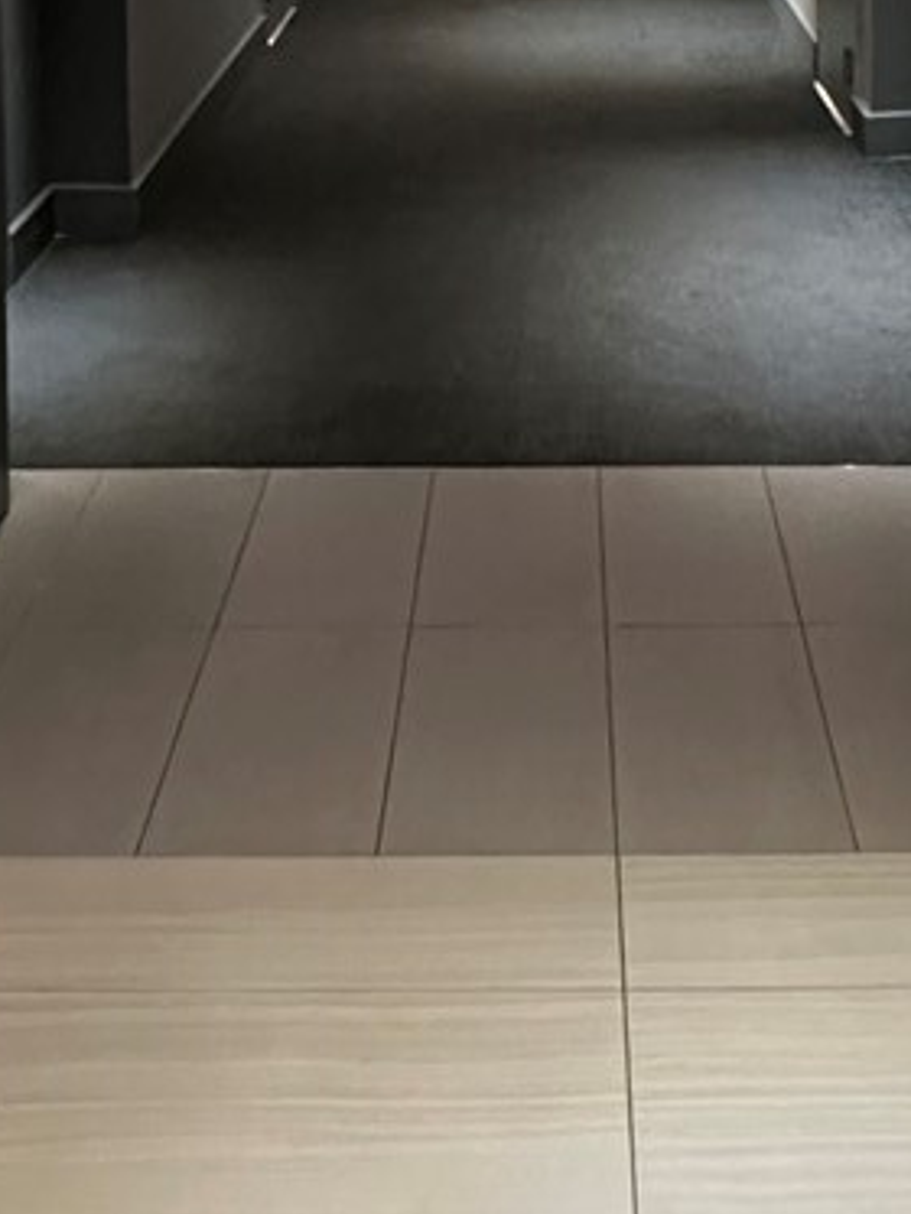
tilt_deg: -4.5
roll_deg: +0.5
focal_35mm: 60
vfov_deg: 28.1
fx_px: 2104
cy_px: -244
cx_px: 553
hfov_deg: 24.4
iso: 800
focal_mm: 2.22
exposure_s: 1/60
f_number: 2.2
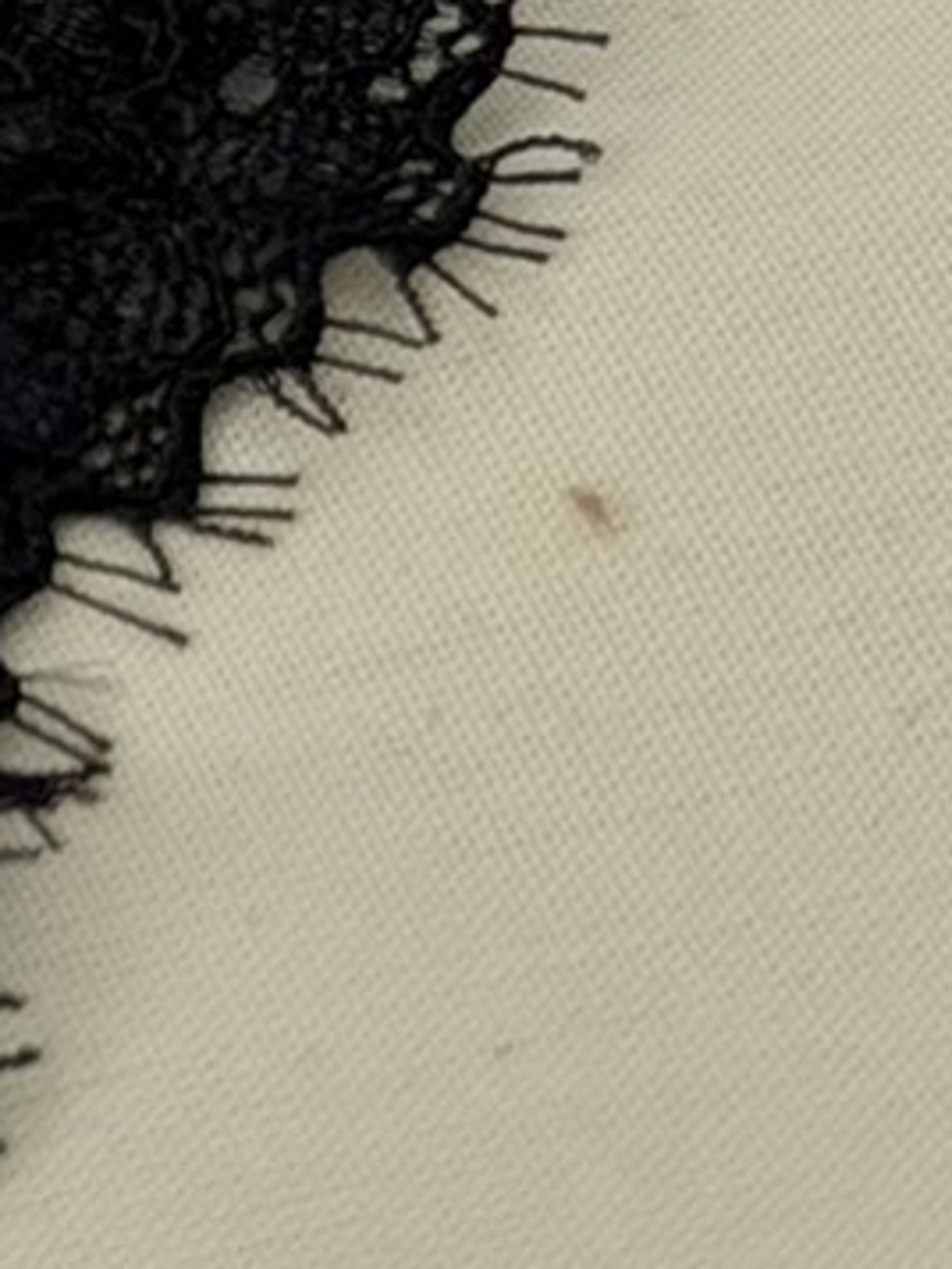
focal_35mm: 275
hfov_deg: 5.3
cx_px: -1183
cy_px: -1027
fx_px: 10078
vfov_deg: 7.0
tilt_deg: -32.1
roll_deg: +5.8
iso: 100
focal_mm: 6.76
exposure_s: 1/118
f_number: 1.78
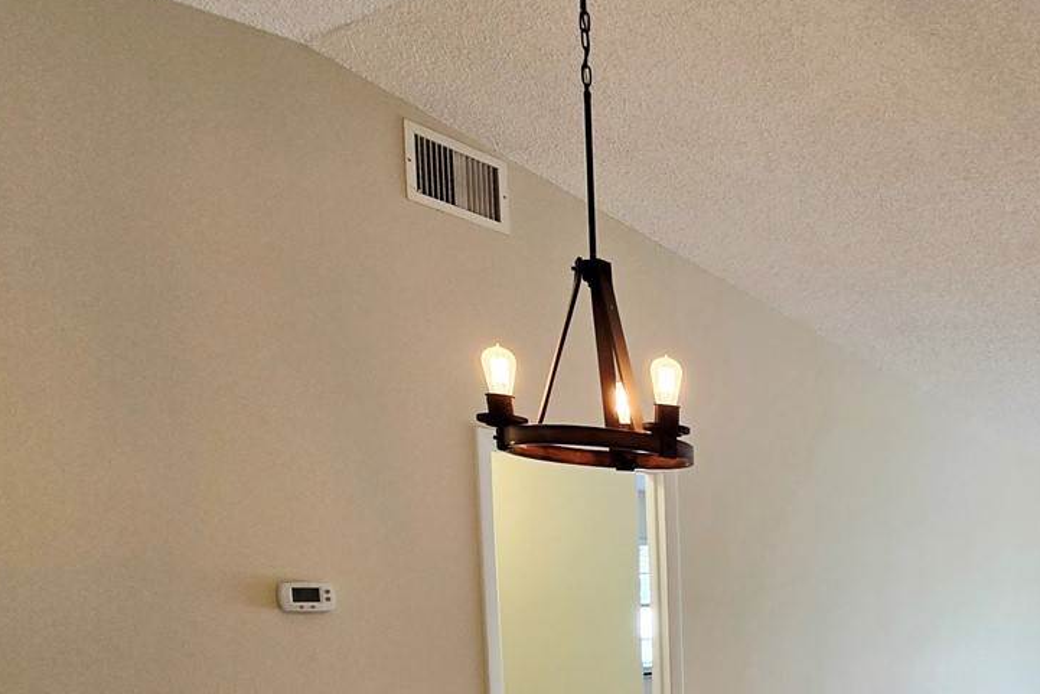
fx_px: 867
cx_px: 1046
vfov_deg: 38.1
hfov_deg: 50.0
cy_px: 717
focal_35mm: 30
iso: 50
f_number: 2.2
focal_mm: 2.2
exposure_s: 1/60.2
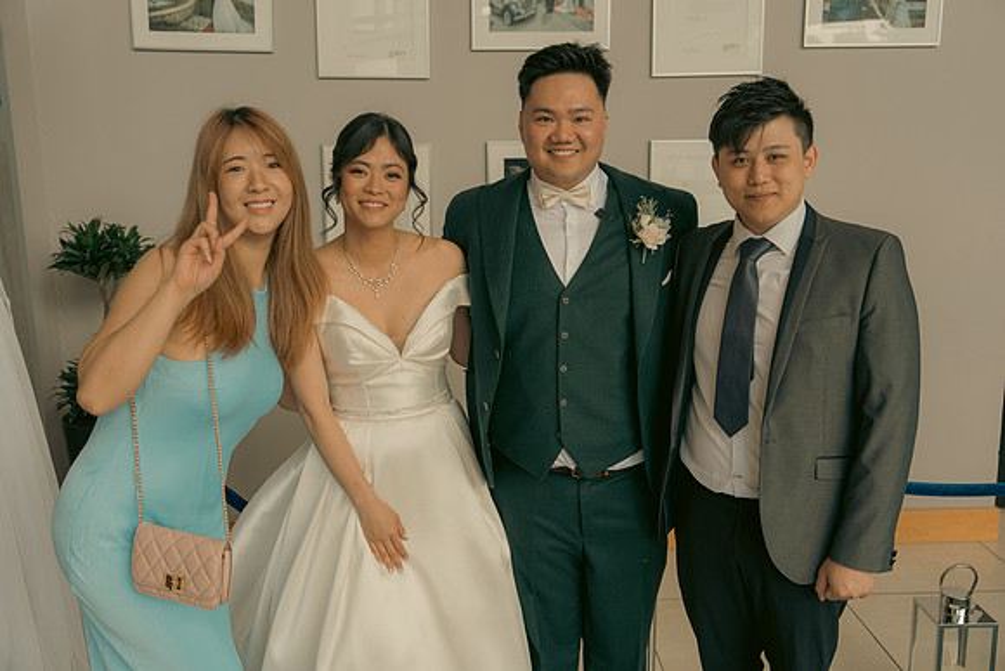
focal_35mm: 33
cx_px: 502
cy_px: 336
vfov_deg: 40.0
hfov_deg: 57.2
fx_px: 921
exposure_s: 1/160
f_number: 3.5
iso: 200
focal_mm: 33
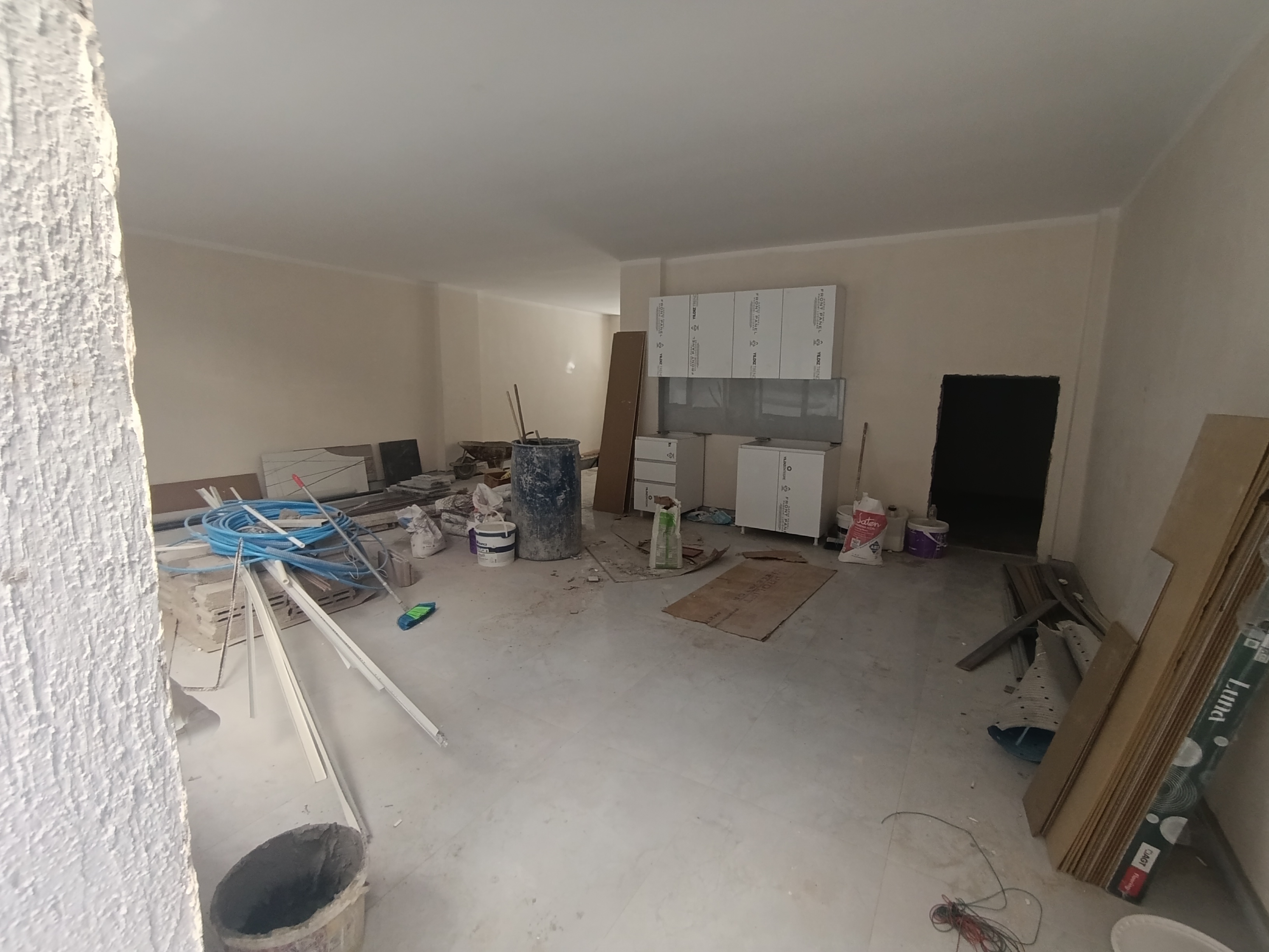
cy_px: 476
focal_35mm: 16
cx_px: 634
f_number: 2.2
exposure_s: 1/100
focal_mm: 1.65
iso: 250
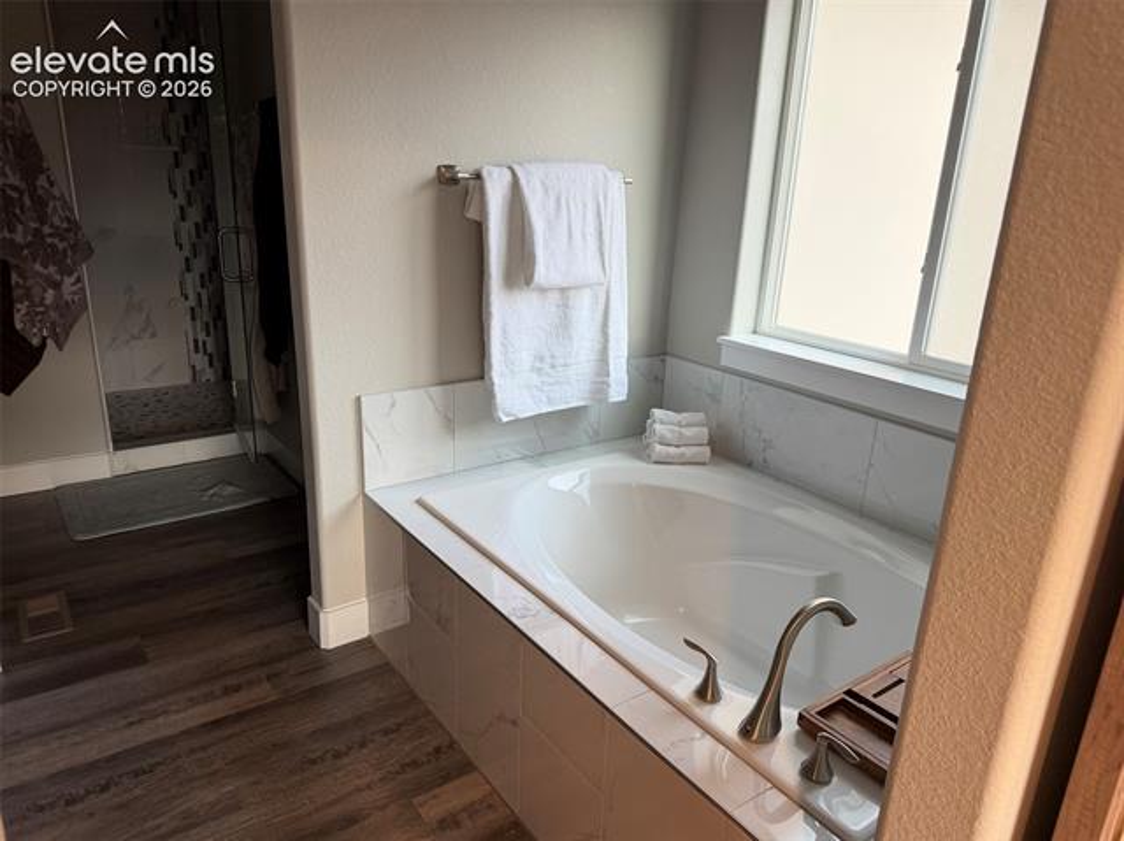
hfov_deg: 71.6
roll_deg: -2.4
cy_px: 420
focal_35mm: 24
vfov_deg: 56.8
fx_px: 779
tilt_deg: -18.7
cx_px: 562
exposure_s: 1/120
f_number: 1.78
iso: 200
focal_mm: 6.76
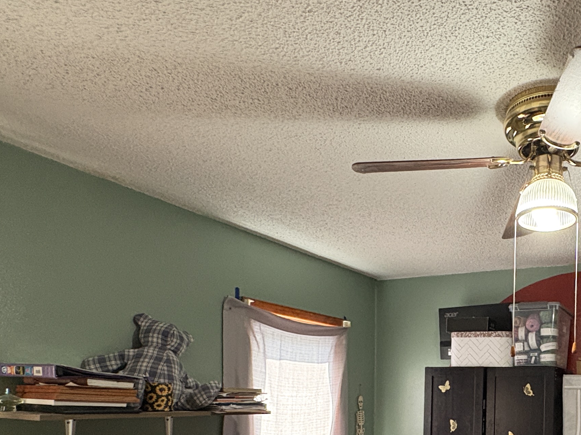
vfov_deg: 39.2
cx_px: 470
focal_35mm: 33
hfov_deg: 51.7
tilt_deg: +0.5
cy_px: 408
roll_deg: -1.6
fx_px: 554
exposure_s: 1/60
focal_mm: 2.22
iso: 400
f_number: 2.2
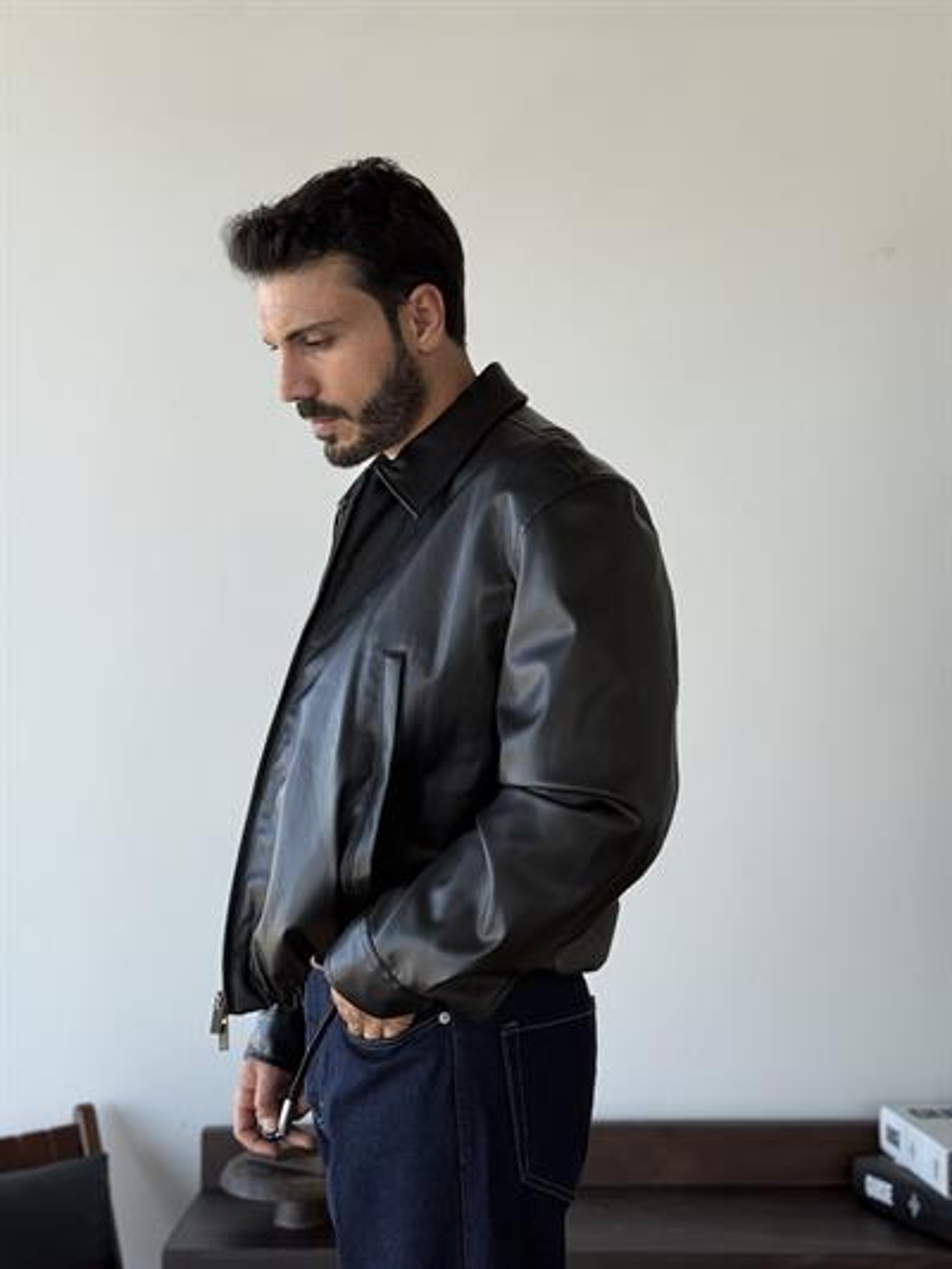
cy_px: 634
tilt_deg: +2.0
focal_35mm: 48
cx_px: 476
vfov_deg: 39.6
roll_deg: +0.2
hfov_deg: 30.3
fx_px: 1759
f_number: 1.78
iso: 80
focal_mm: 6.76
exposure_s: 1/281
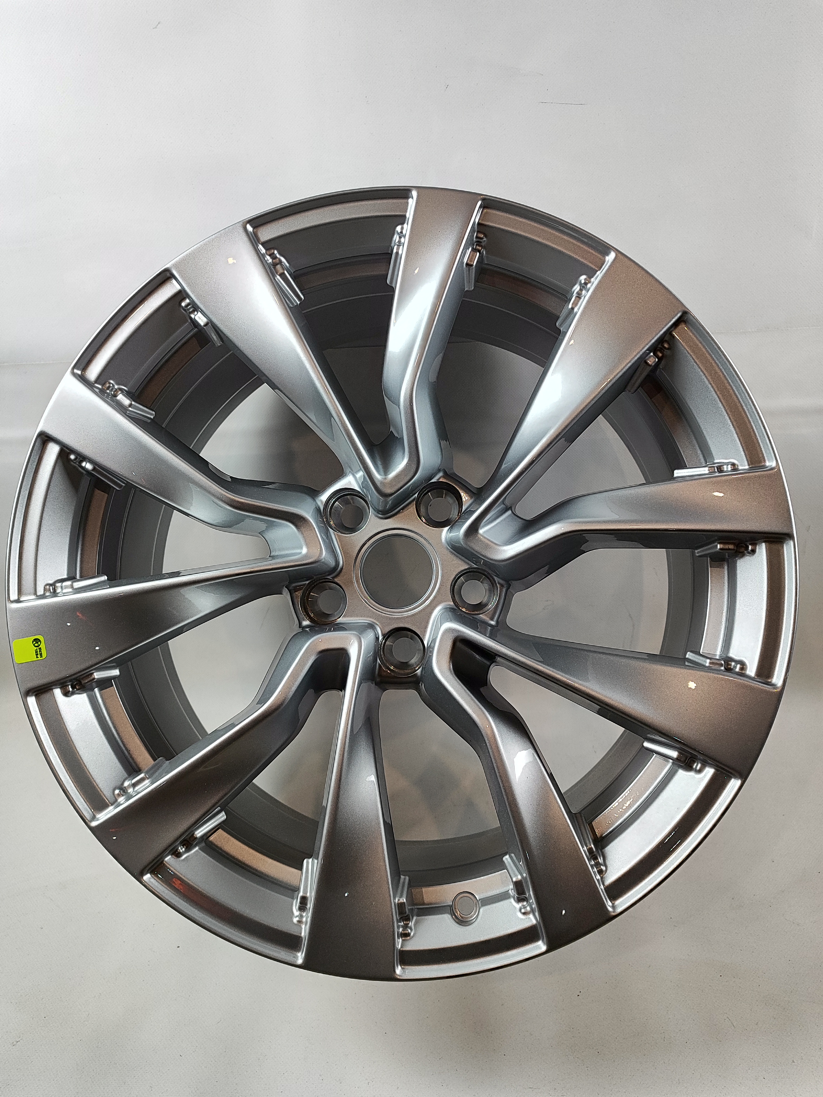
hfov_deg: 56.8
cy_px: 548
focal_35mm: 24
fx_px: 761
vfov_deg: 71.6
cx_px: 412
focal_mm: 5.89
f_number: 1.89
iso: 431
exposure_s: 1/120
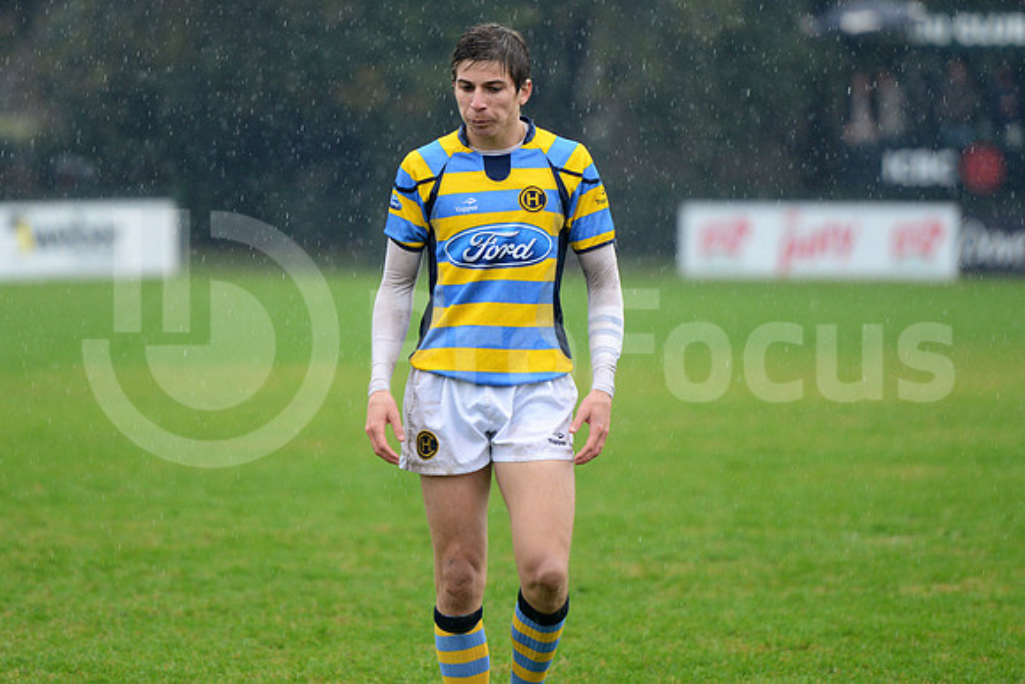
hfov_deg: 10.5
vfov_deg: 7.0
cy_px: 342
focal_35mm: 195
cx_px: 512
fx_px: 5553
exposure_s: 1/500
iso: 1000
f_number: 2.8
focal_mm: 195
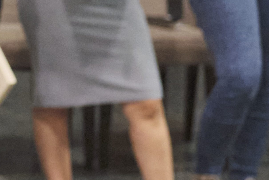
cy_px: -194
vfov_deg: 5.0
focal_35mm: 272
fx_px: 2033
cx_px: -346
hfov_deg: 7.2
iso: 2500
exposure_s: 1/50
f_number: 4
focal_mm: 35
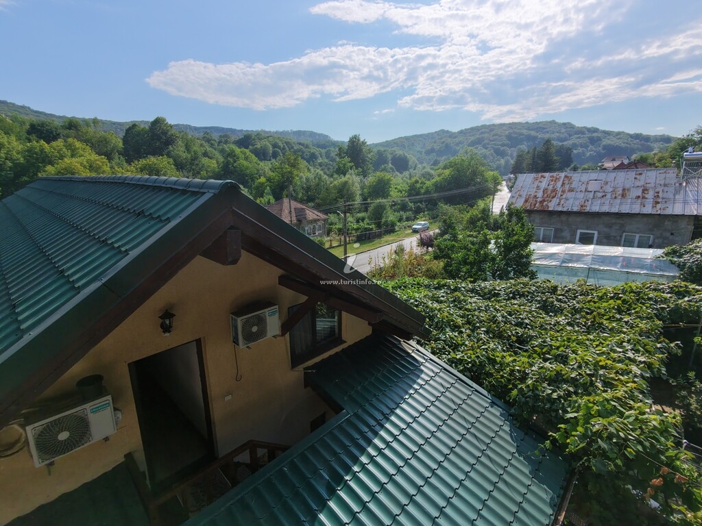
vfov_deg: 78.1
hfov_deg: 94.5
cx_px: 351
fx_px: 324
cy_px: 263
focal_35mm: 16
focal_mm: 3.05
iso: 100
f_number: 2.2
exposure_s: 1/800
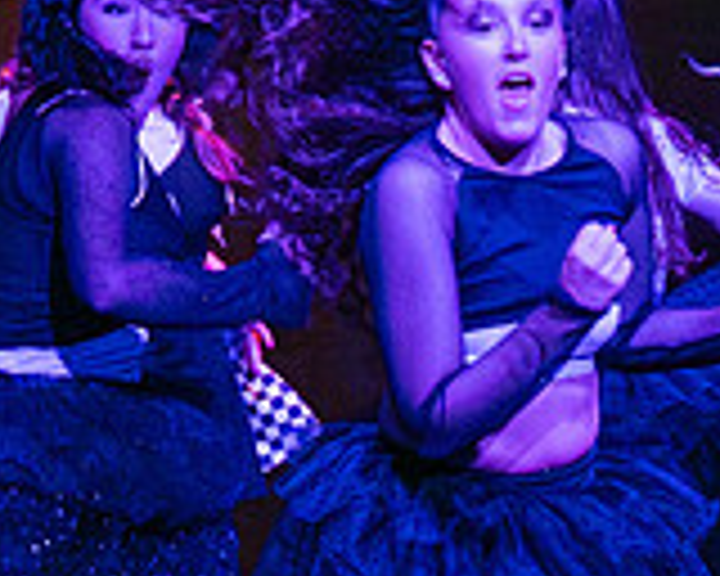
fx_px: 9610
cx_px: 469
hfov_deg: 4.3
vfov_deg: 3.4
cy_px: 441
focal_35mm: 451
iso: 1250
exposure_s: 1/250
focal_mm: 77
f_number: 4
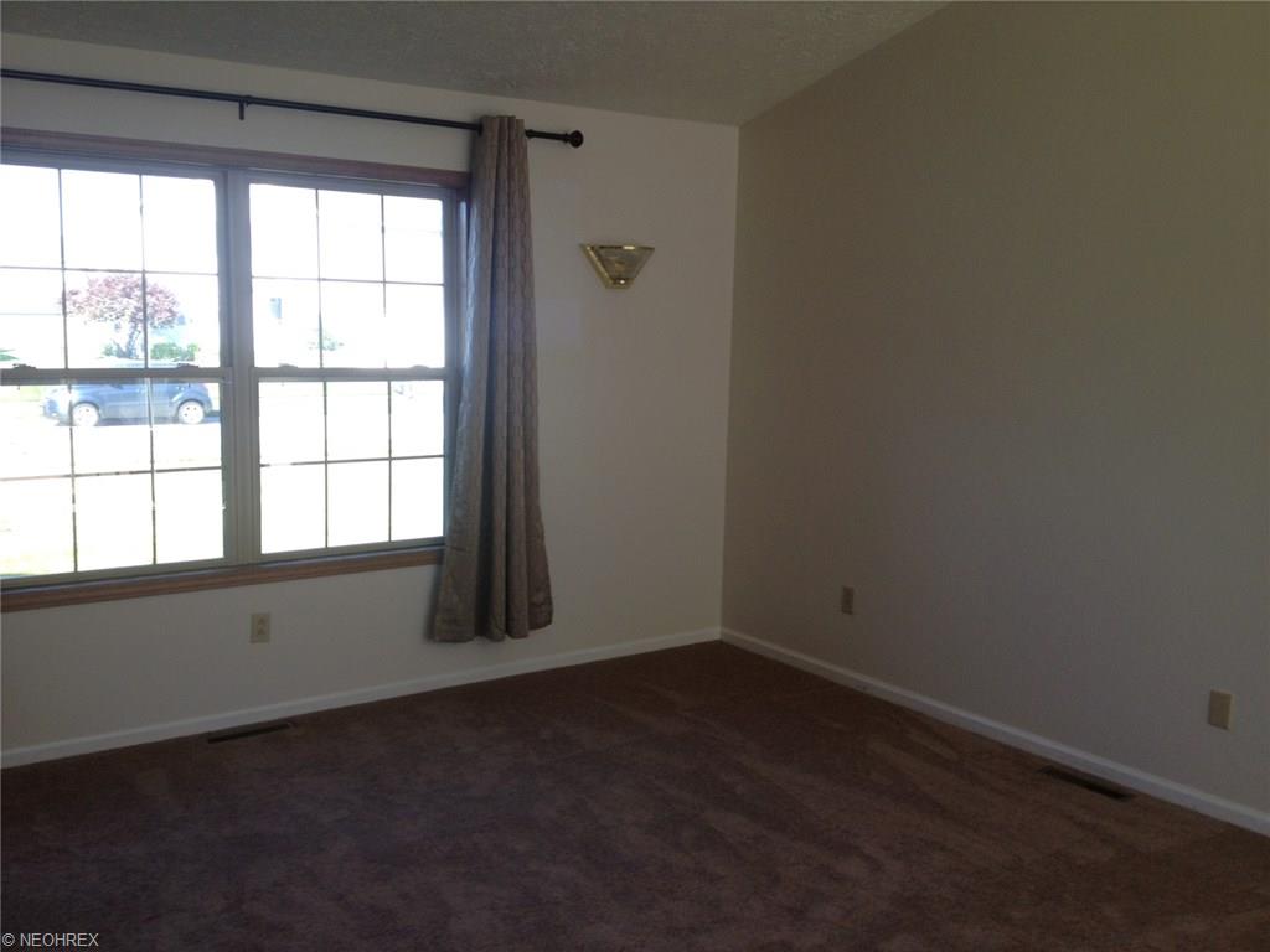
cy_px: 476
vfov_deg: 40.7
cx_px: 635
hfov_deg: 52.6
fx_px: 1284
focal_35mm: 35
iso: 64
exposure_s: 1/120
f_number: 2.4
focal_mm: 4.28
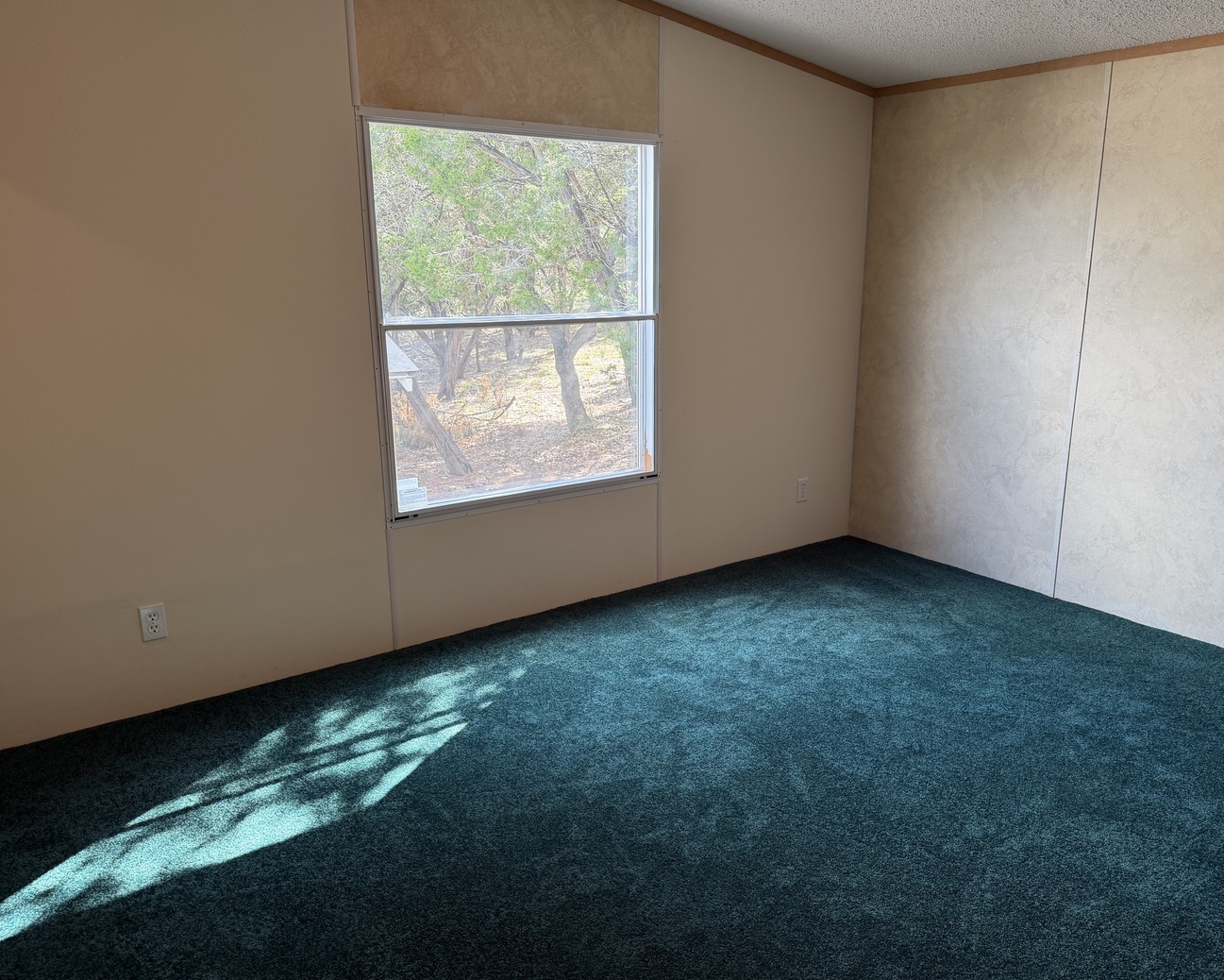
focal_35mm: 26
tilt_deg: -14.9
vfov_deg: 54.9
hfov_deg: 65.9
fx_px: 942
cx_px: 661
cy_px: 493
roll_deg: +0.0
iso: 125
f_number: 1.78
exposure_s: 1/120
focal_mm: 6.76
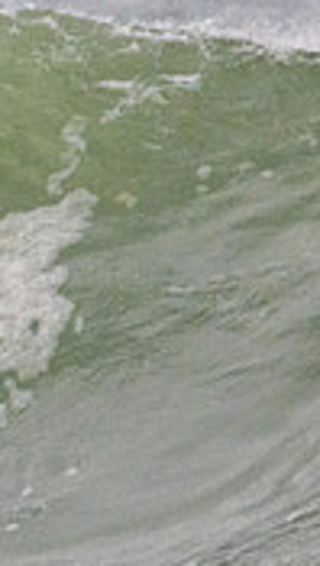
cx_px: -664
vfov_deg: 0.6
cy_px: 416
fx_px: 52238
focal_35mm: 3478
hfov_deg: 0.4
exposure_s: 1/3200
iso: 3200
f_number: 11
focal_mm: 800
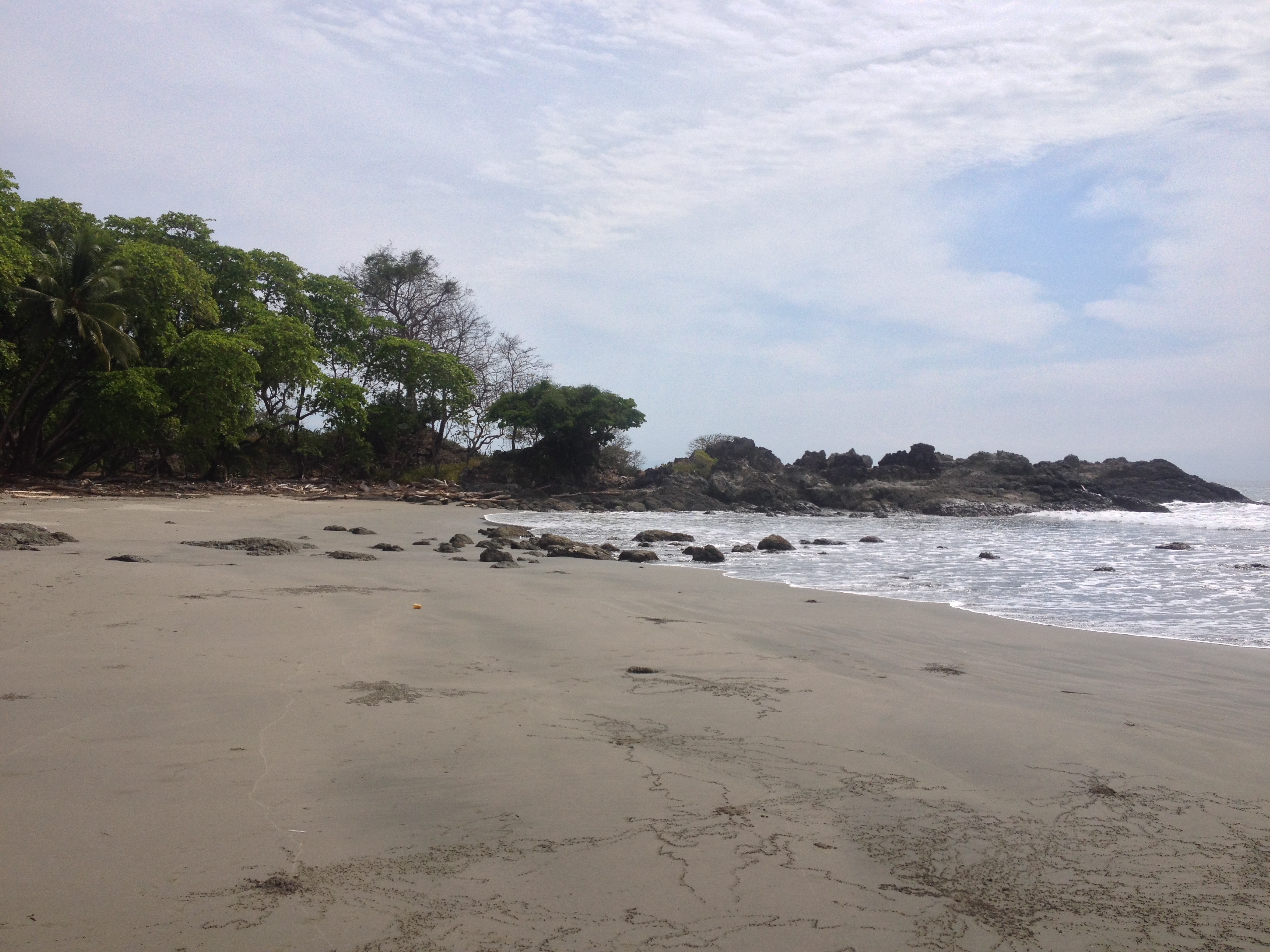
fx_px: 1284
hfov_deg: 52.6
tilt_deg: -3.3
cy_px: 476
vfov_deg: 40.7
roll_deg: +0.6
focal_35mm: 35
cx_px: 635
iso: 50
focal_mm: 4.28
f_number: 2.4
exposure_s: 1/3953
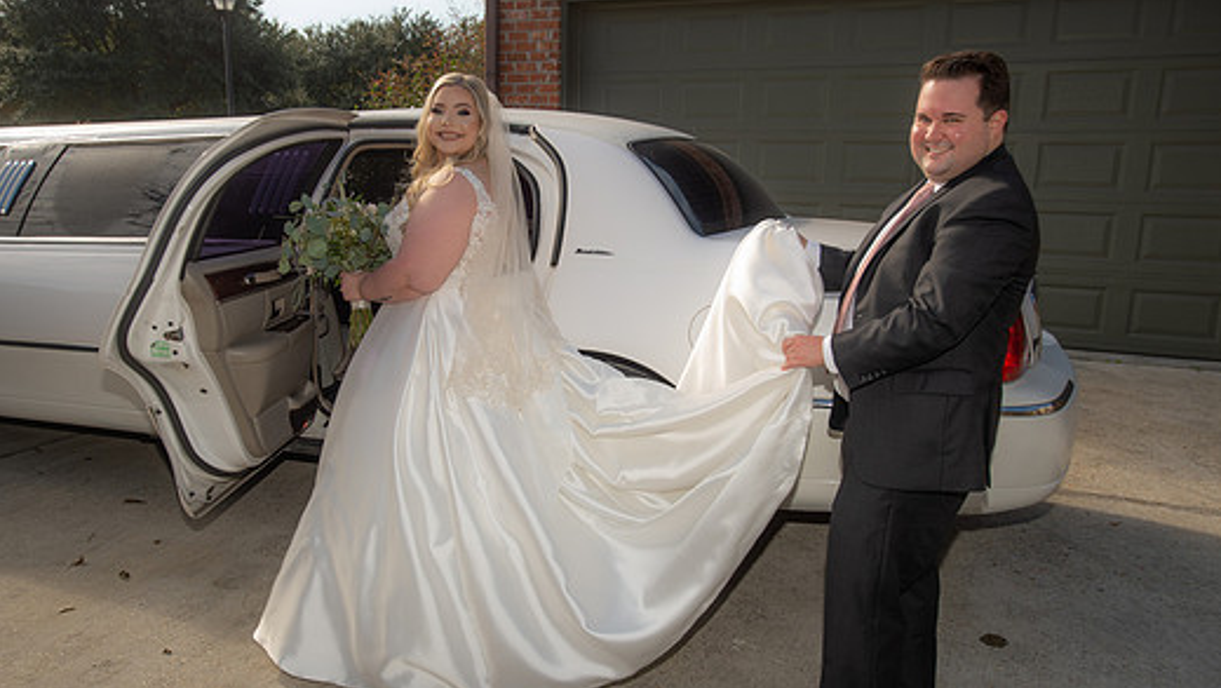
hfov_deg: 67.7
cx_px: 547
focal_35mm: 28
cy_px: 355
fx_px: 907
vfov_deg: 41.5
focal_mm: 24
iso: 64
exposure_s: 1/160
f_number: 5.6
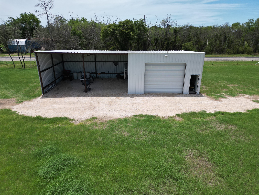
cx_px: 130
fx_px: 180
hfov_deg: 71.6
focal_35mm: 24
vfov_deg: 56.8
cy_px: 98
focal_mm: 6.72
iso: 130
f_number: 1.7
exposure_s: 1/4000
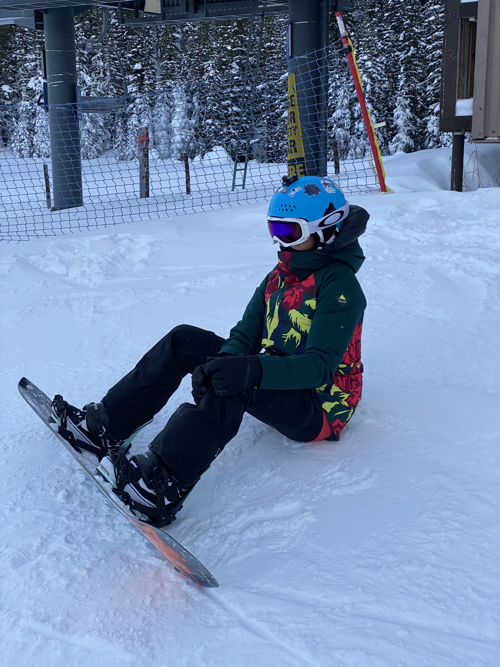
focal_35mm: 52
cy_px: 334
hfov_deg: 28.0
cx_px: 250
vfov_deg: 36.8
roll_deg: +1.6
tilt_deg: -11.6
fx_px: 1001
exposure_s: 1/705
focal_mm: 6
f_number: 2
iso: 20
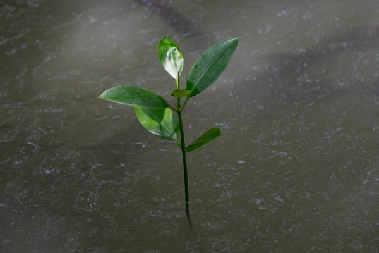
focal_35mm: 276
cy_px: 126
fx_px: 2905
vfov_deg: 5.0
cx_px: 190
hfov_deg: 7.5
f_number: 5.6
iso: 500
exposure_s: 1/320
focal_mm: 276
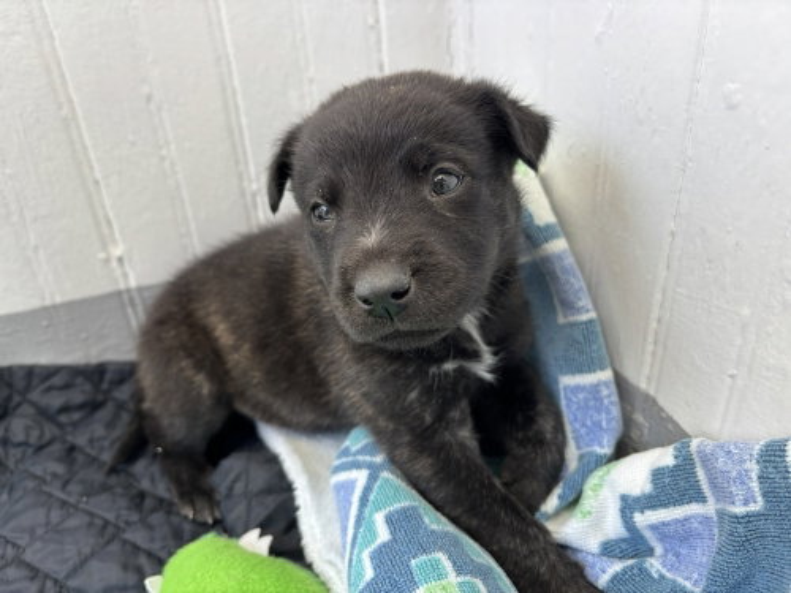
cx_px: 396
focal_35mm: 26
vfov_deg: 53.1
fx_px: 594
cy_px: 296
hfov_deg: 67.3
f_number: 1.6
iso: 64
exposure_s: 1/121
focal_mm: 5.96
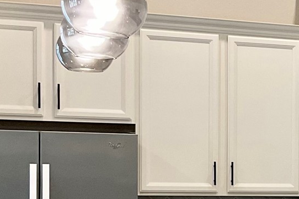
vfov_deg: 11.9
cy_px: 209
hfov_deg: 16.5
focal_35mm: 114
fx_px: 946
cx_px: 431
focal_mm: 3
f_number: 1.8
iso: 64
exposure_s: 1/60
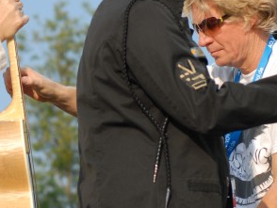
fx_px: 2515
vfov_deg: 4.7
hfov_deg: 6.3
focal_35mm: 314
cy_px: 90
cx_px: 120
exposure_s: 1/750
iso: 200
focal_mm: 80
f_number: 5
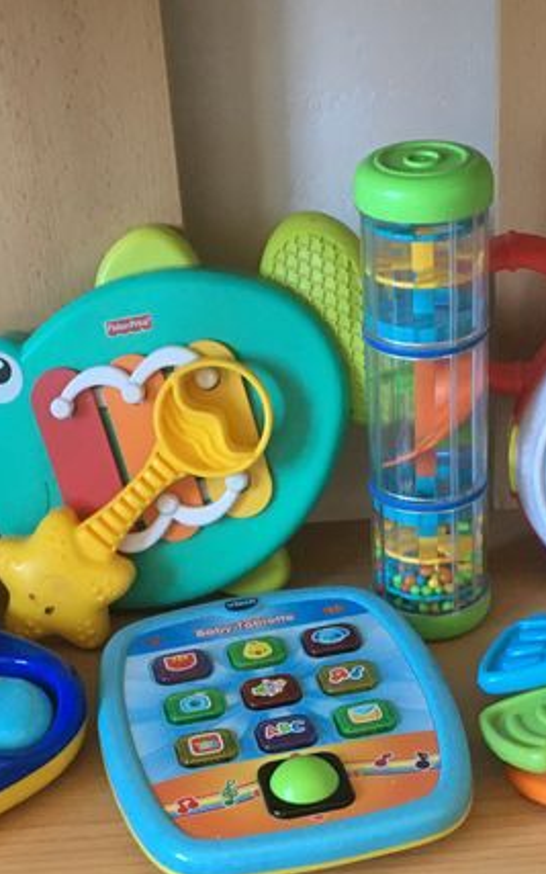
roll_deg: +2.9
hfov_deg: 18.1
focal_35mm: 72
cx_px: 299
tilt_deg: -35.2
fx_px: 1714
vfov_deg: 28.2
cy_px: 647
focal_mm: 4.15
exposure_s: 1/33
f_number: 2.2
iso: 125
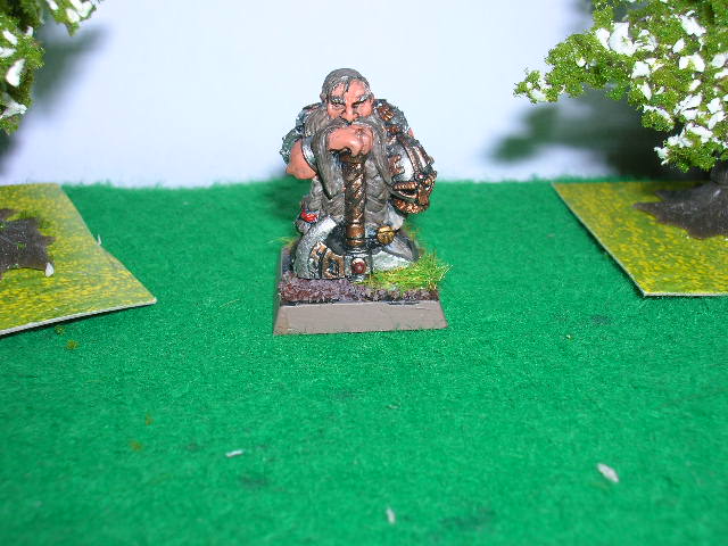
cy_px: 273
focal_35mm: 46
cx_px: 364
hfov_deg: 41.2
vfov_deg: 31.5
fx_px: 967
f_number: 5.4
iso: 50
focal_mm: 7.7
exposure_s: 1/60.1
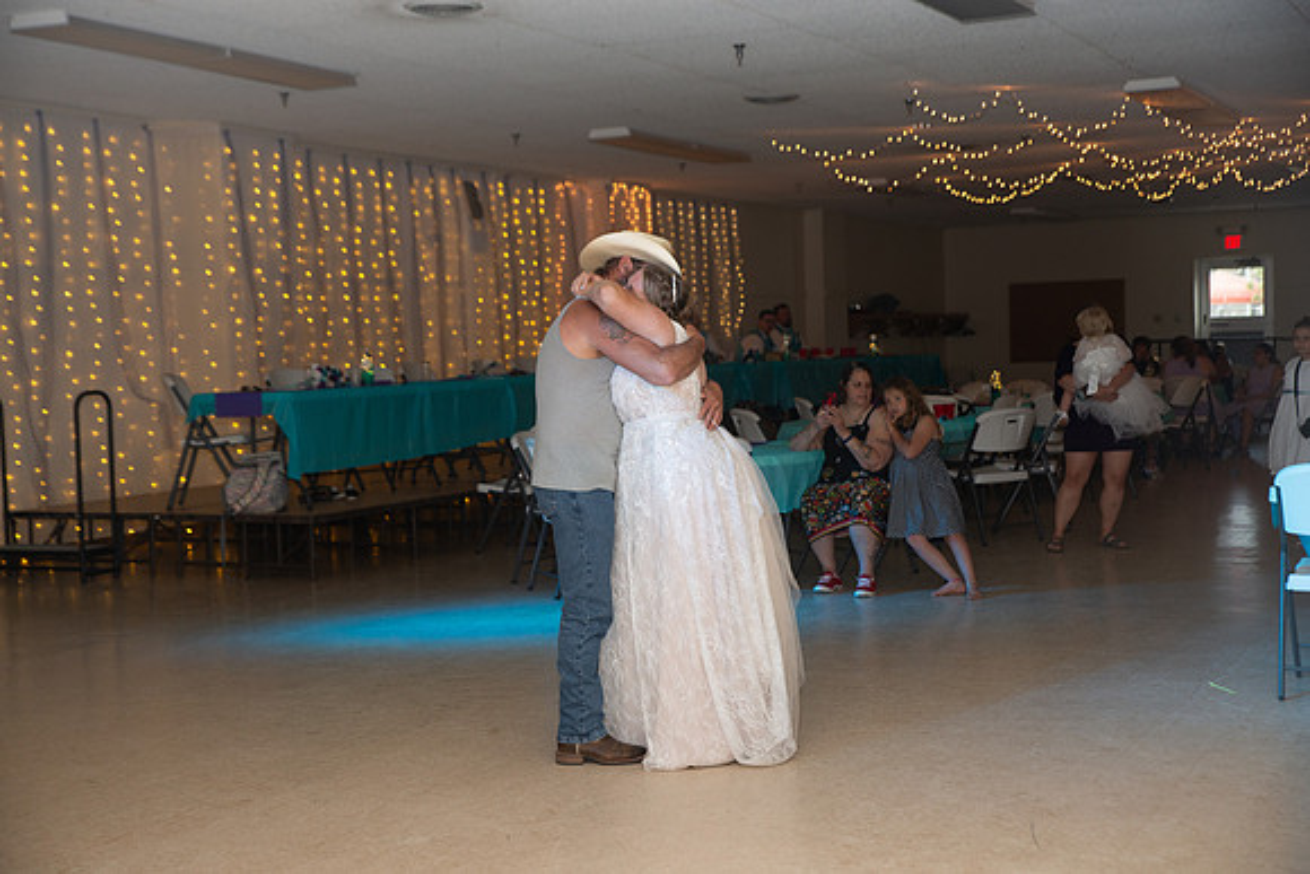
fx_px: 1893
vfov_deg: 26.0
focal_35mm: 52
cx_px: 655
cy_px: 437
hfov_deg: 38.2
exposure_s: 1/125
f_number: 3.5
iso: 800
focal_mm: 52
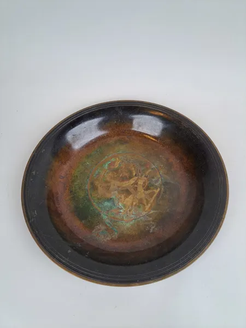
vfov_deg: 71.6
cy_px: 164
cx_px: 123
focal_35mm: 24
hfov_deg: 56.8
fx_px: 227
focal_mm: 5.23
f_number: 1.8
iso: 50
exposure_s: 1/50
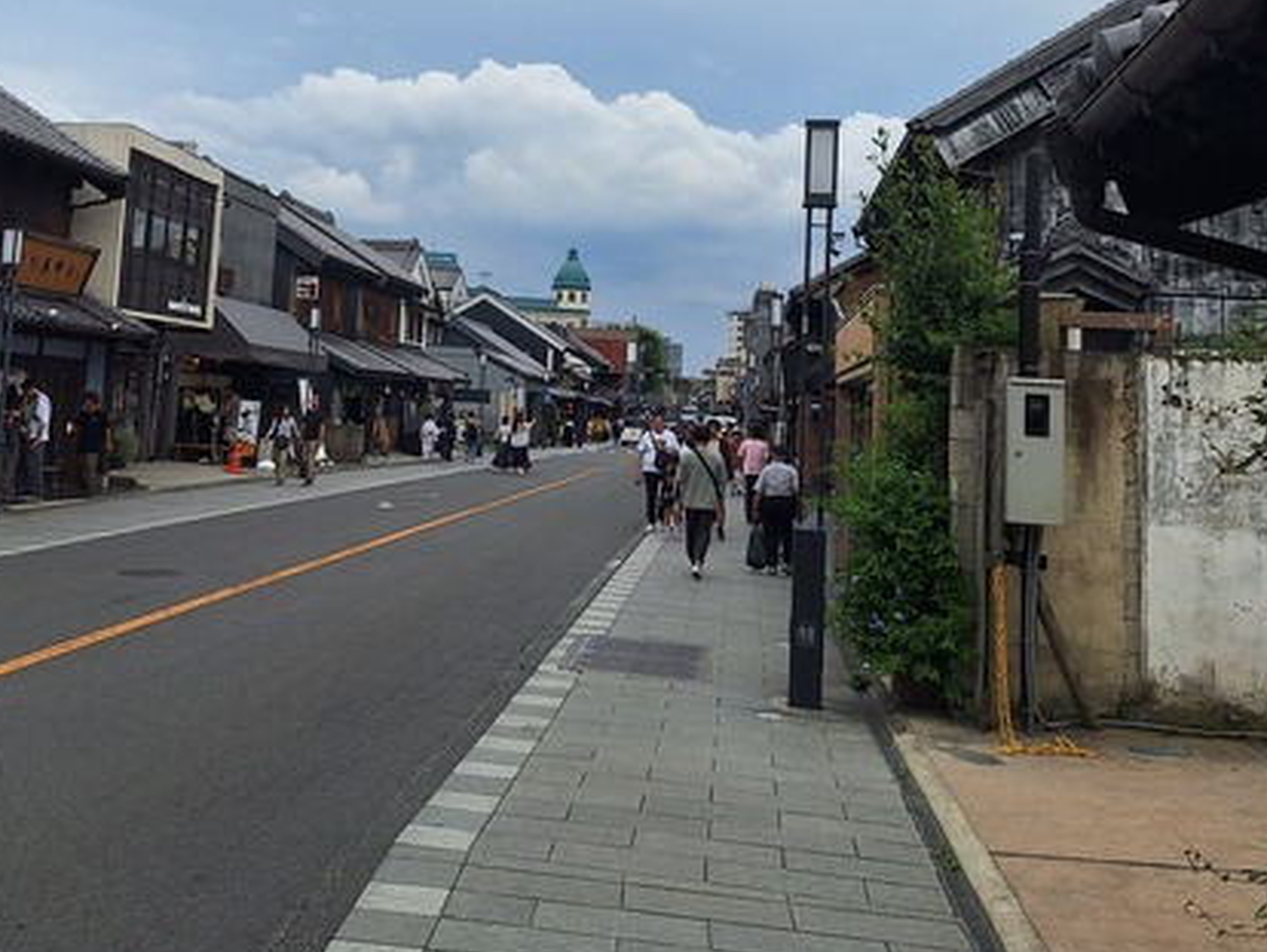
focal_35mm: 40
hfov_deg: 46.4
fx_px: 1465
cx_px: 493
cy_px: 227
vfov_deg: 35.1
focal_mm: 5.54
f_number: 1.8
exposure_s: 1/1761
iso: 40
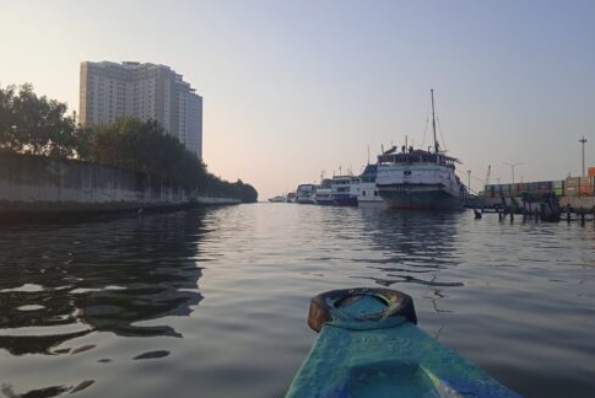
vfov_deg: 43.6
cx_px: 305
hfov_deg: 61.9
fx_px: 496
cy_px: 185
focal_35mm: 30
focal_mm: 3.43
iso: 114
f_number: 2.2
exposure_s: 1/637
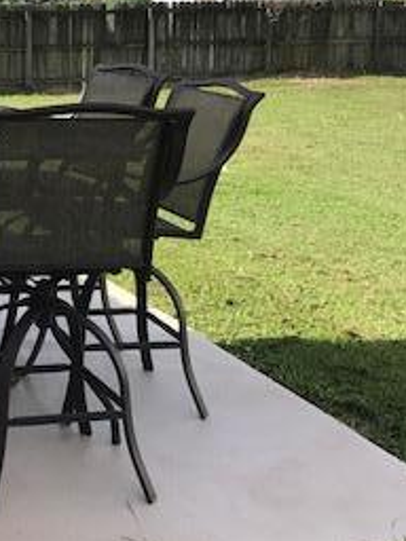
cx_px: -91
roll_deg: -0.8
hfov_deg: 19.7
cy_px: 146
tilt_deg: -6.3
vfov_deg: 27.5
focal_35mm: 70
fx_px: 1095
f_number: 1.8
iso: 20
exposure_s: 1/1076
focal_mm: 3.99
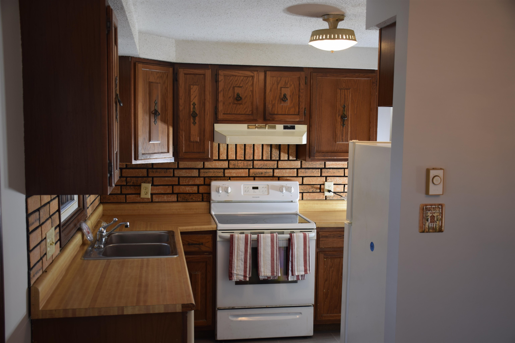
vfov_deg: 34.2
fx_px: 558
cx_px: 258
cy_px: 172
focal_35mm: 39
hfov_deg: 49.6
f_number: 3.8
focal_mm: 26
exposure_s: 1/15
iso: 100
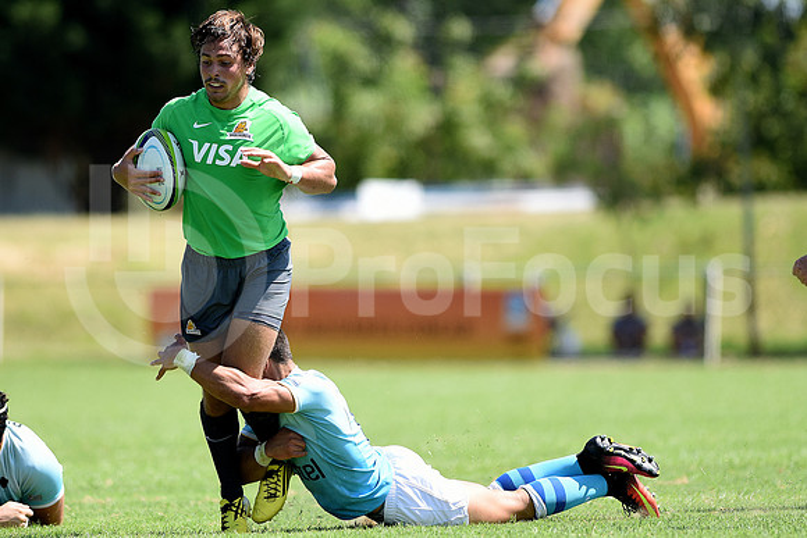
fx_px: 6726
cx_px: 404
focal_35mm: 300
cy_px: 269
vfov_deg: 4.6
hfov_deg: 6.9
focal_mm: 300
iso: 200
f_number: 2.8
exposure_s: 1/1600
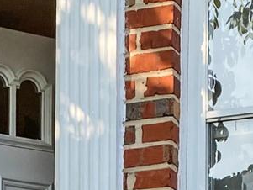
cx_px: 35
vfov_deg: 8.0
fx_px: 1294
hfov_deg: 11.1
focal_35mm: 177
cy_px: 400
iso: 32
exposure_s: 1/651
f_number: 1.8
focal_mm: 4.25
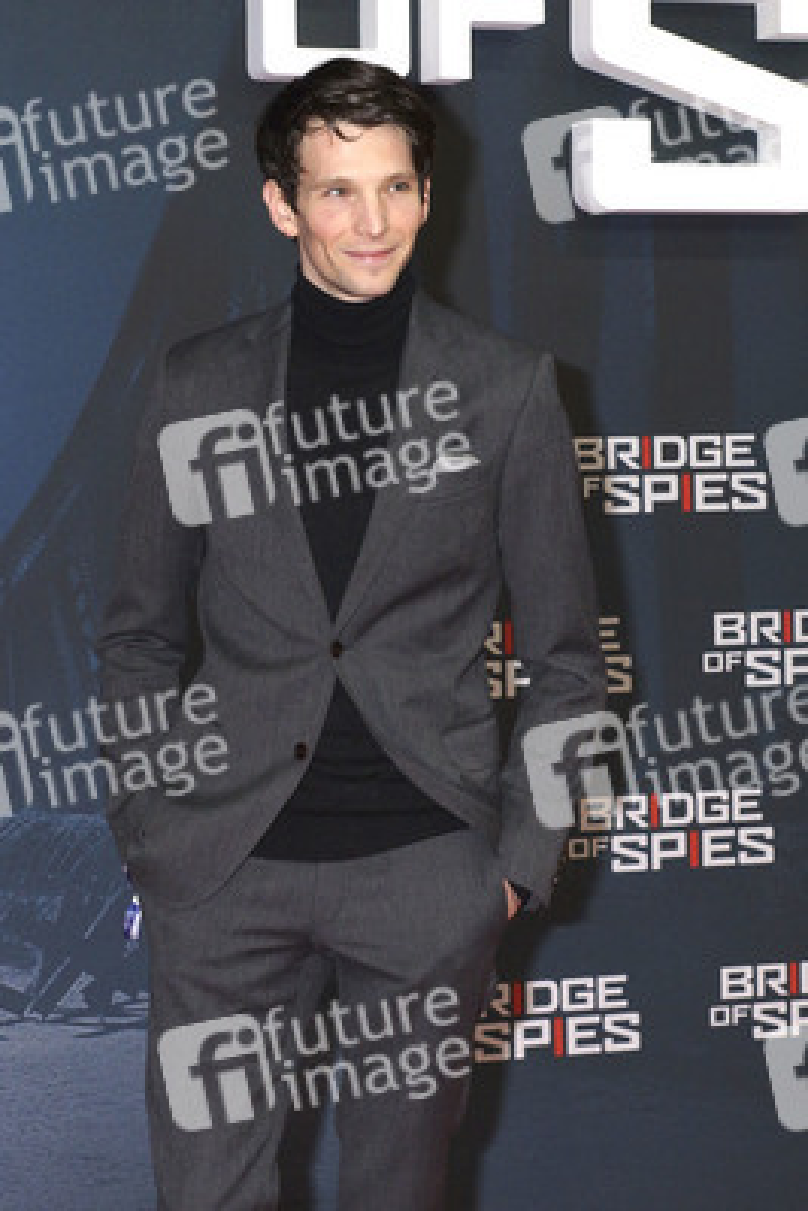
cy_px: 606
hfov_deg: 13.1
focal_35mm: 105
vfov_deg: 19.4
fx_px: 3532
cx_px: 404
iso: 800
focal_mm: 50
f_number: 5.6
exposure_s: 1/400
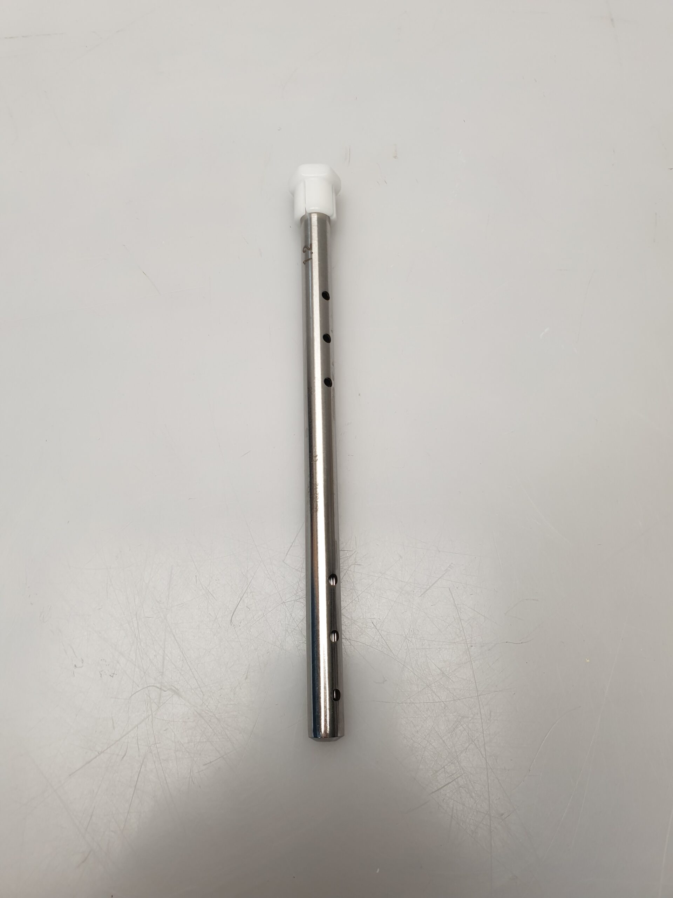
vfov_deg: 67.3
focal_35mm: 26
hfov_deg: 53.1
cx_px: 336
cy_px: 449
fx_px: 674
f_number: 2.4
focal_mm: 4.3
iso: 64
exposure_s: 1/50
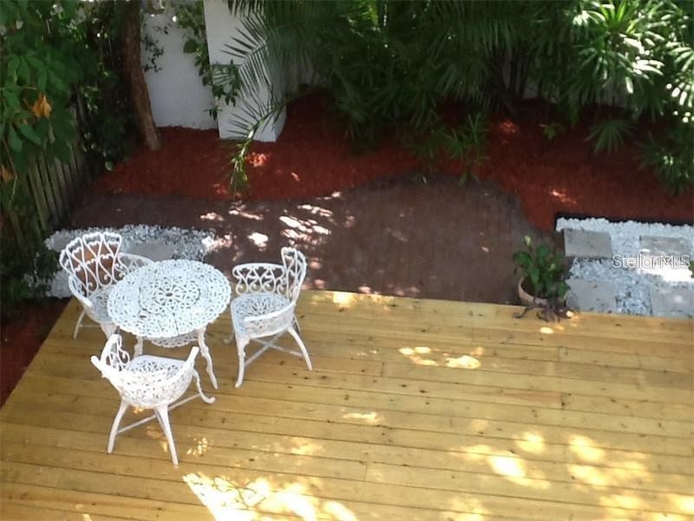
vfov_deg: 32.9
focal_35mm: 44
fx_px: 882
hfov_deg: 42.9
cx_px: 347
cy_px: 260
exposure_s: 1/60
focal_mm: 2.03
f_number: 2.4
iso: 64
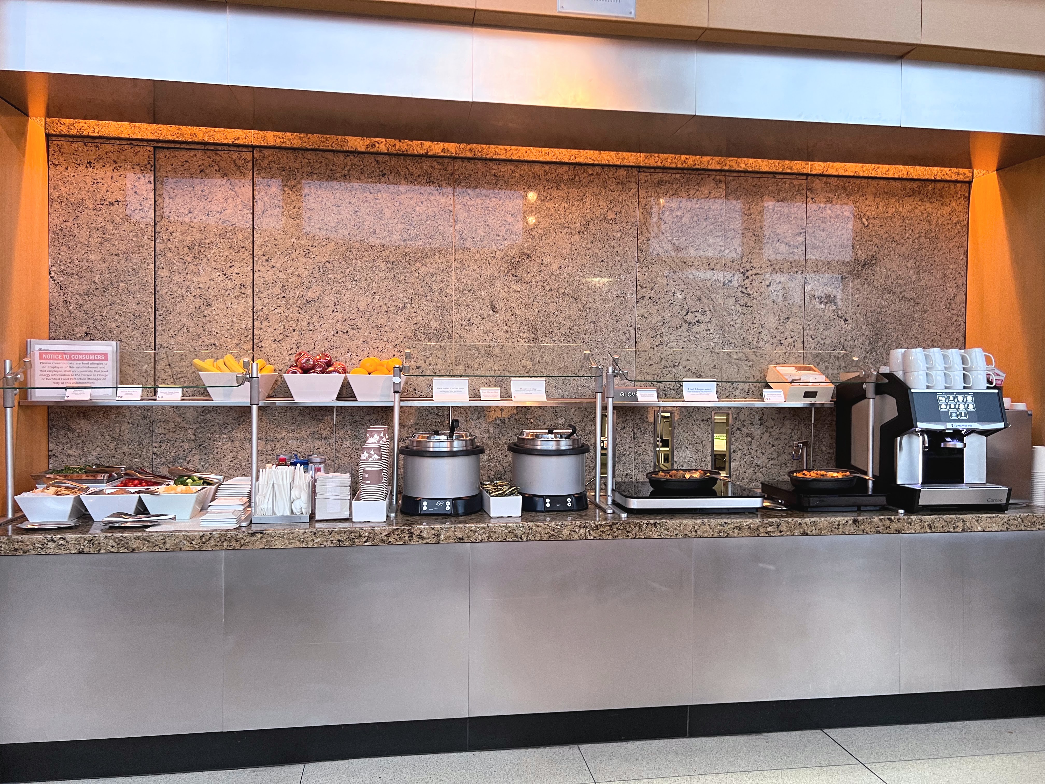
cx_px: 522
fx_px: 785
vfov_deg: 53.1
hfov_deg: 67.3
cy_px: 392
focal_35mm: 26
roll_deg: +1.0
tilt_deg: -1.3
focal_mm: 5.7
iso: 125
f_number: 1.5
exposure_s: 1/60
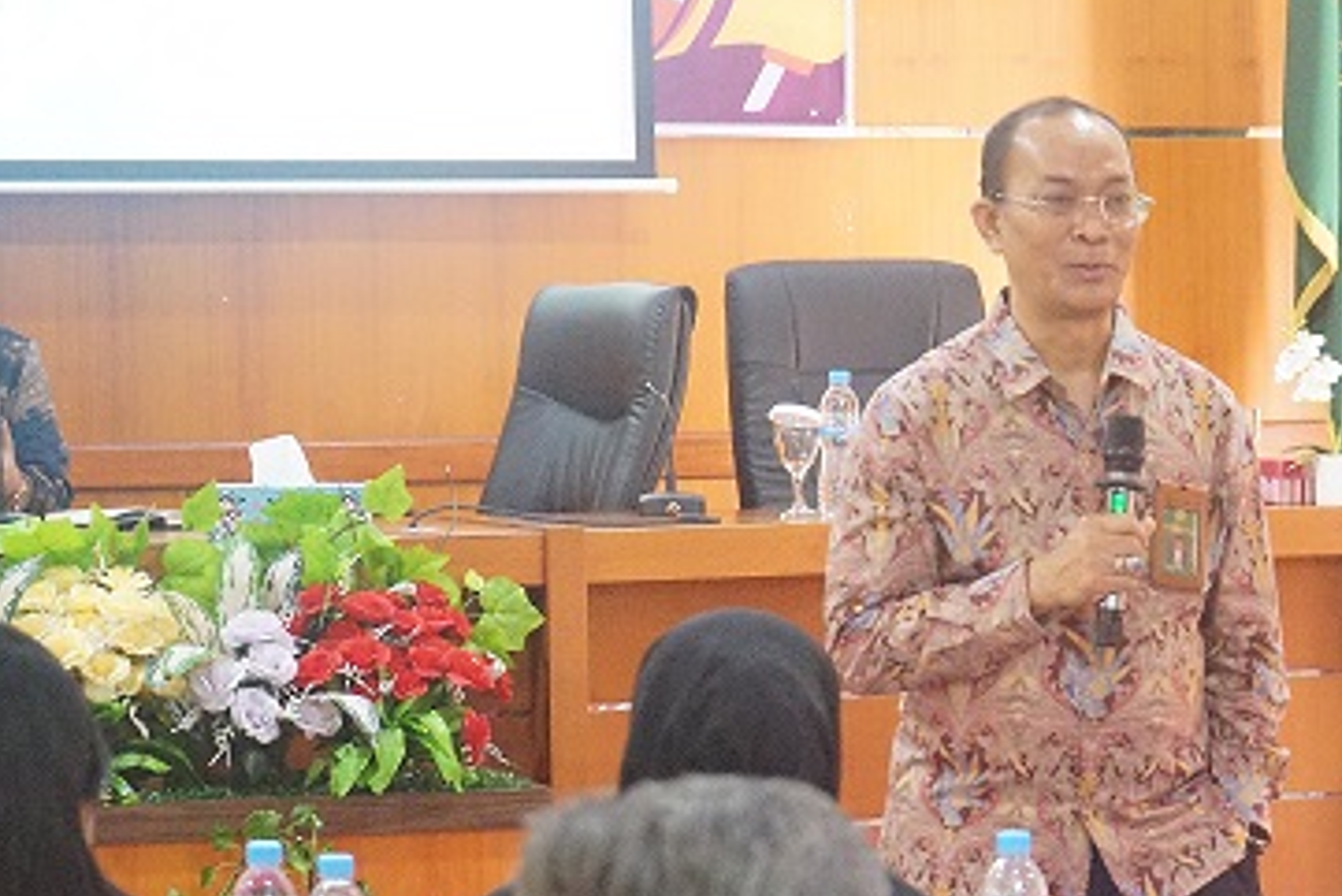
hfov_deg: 15.3
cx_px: 1152
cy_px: 740
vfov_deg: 10.3
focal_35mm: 133
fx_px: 4960
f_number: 5.6
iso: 10000
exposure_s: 1/80
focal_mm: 64
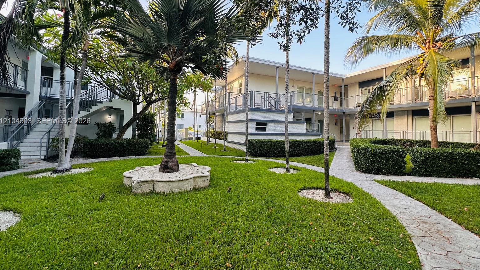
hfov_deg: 99.4
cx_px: 245
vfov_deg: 66.9
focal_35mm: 16
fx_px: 204
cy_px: 121
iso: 40
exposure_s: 1/105
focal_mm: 2.22
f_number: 2.2
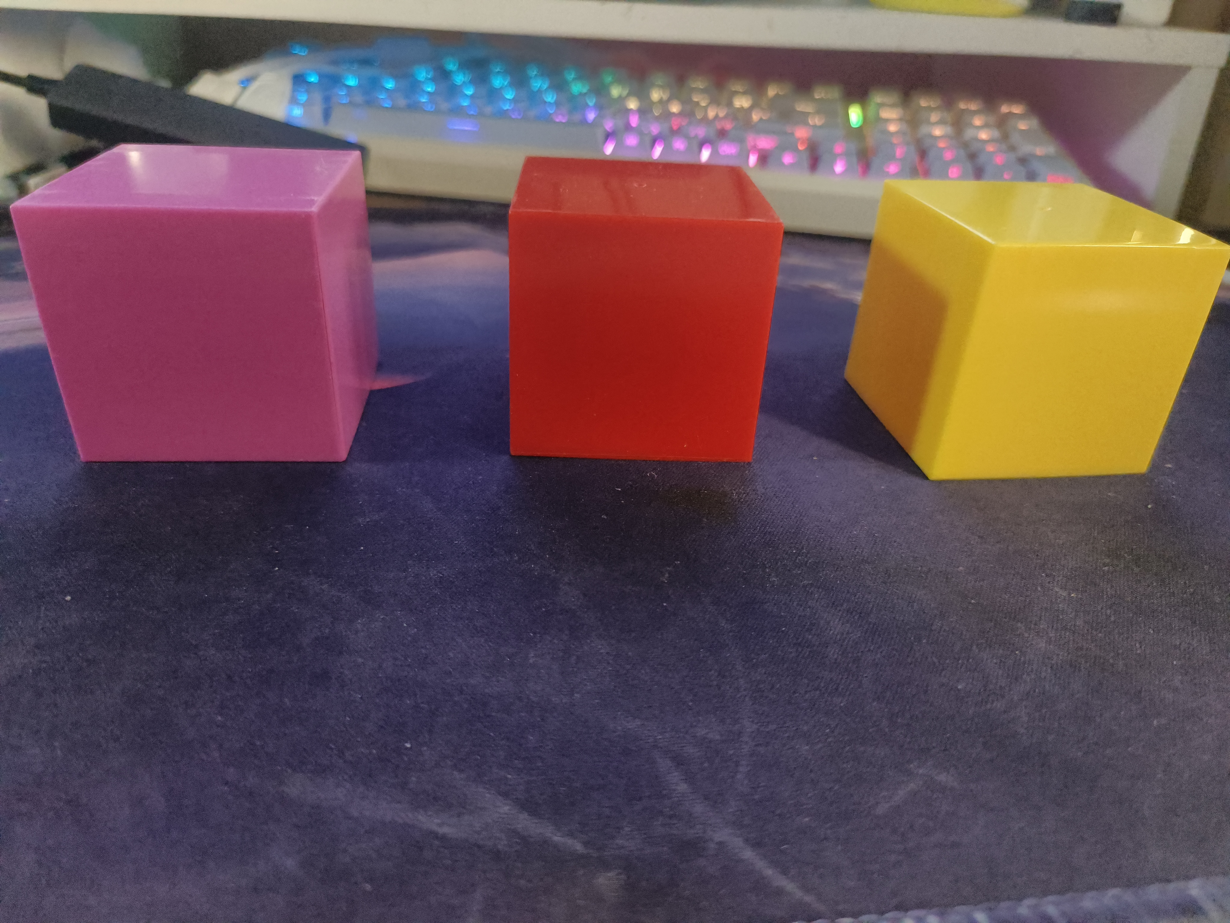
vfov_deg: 58.9
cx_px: 615
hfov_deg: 73.9
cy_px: 462
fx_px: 817
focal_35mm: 23
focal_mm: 5.5
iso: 6053
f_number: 1.75
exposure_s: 1/117
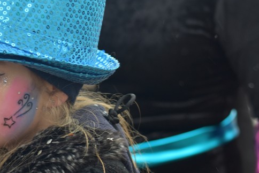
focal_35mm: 216
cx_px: 17
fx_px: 1554
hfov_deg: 9.5
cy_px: 91
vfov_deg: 6.4
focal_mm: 68
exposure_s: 1/160
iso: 320
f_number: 3.5
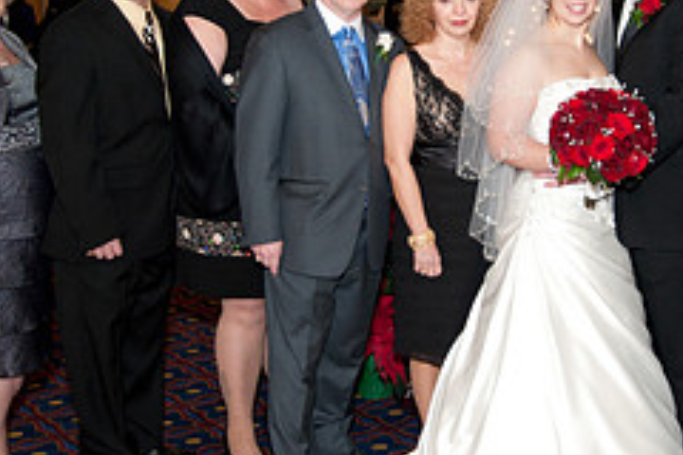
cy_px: 82
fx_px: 1328
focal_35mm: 70
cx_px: 504
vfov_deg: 19.2
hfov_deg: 28.5
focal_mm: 29
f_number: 3.8
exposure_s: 1/60
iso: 1000
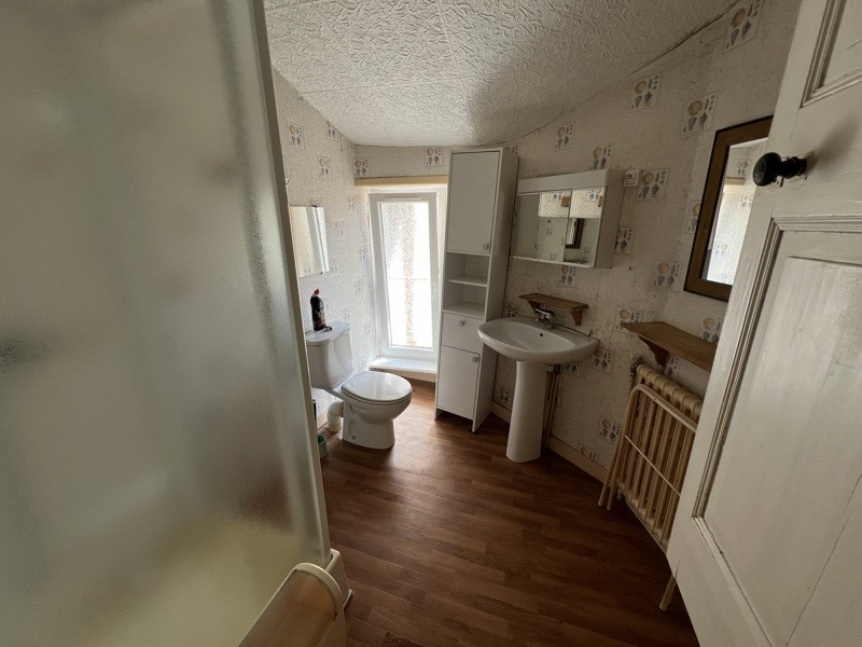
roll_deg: +0.2
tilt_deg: -18.5
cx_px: 431
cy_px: 324
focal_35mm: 13
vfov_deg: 89.9
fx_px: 324
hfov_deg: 106.2
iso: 32
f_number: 1.8
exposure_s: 1/99
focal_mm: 1.57
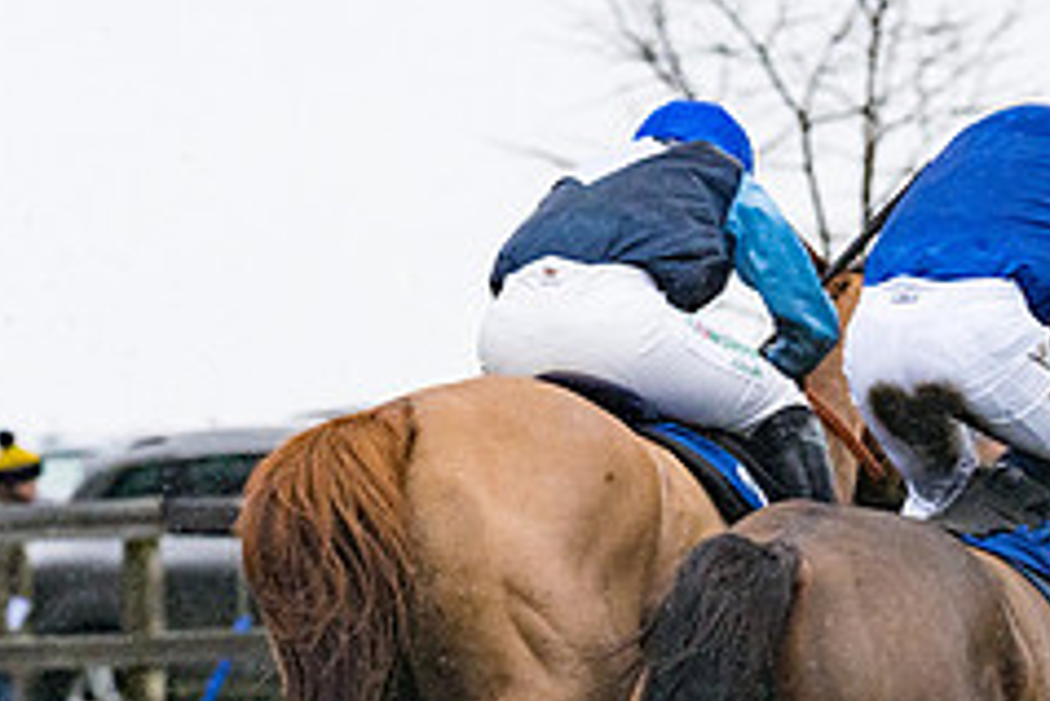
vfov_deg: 3.2
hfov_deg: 4.8
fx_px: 12607
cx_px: 654
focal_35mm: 432
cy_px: 739
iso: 1600
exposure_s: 1/3200
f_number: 4
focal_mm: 135
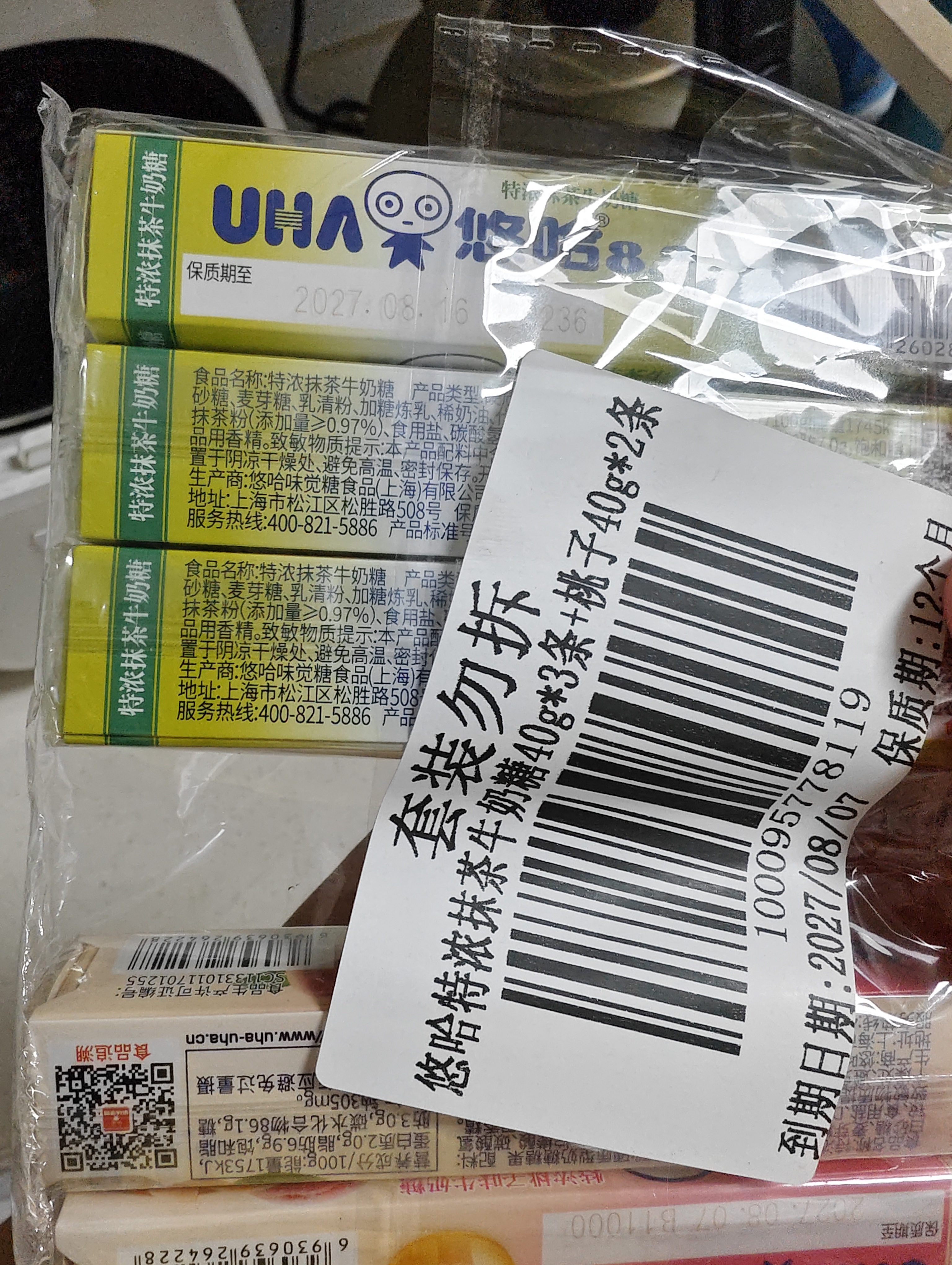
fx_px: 914
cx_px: 476
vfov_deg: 69.3
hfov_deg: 55.0
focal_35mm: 25
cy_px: 632
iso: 135
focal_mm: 2.32
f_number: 2
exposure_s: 1/50
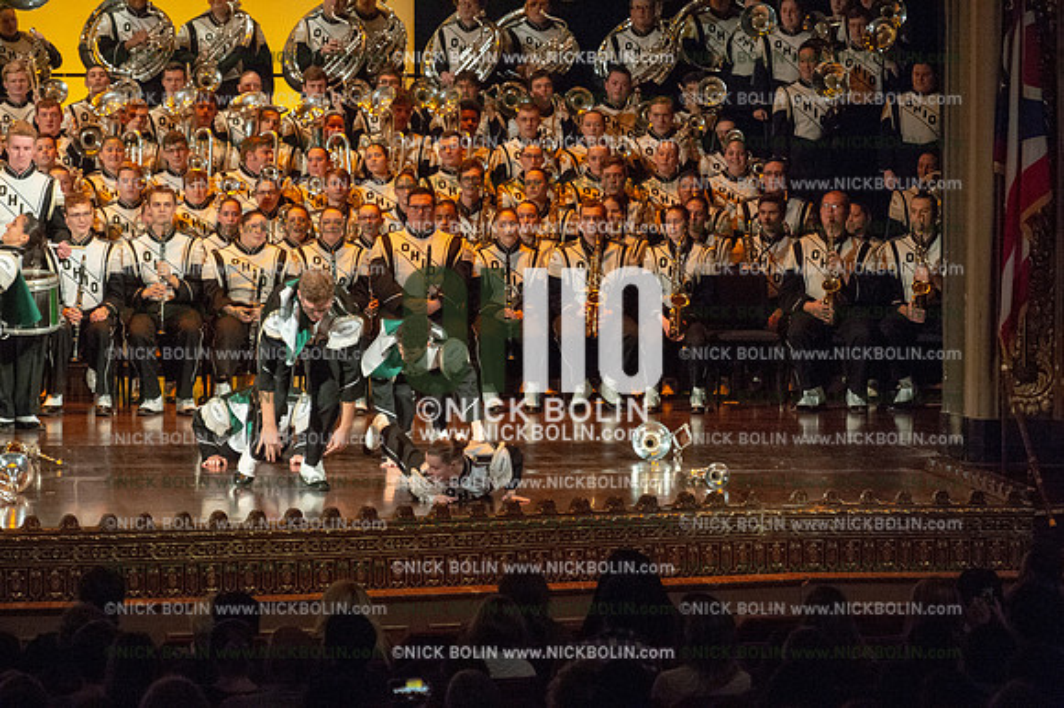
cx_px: 532
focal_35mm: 190
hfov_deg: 10.8
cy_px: 354
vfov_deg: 7.2
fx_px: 5612
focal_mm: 190
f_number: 5.6
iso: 8000
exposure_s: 1/320
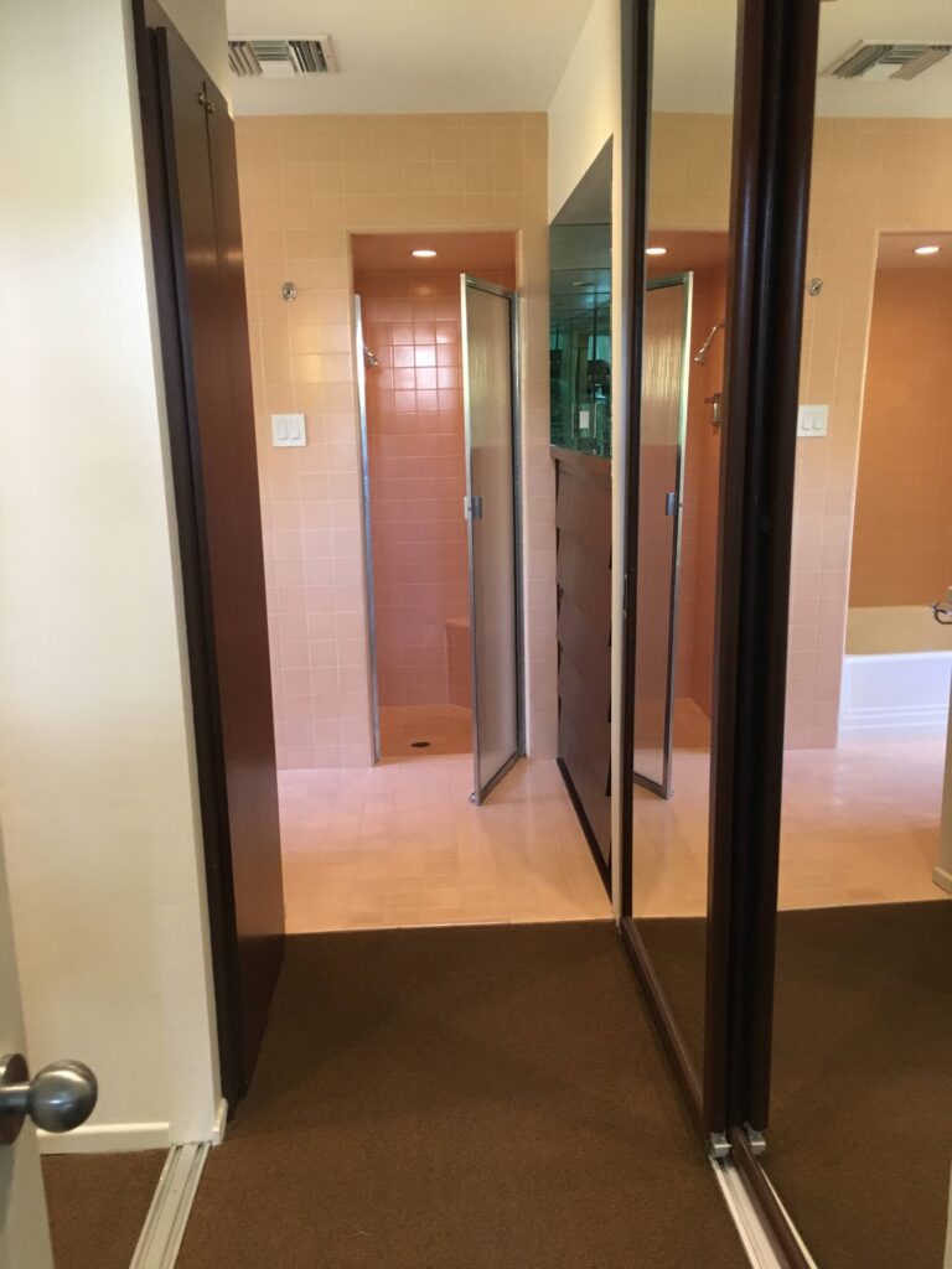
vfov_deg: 61.7
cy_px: 634
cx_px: 476
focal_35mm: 29
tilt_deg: -11.3
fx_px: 1063
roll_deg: +1.9
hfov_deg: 48.2
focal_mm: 4.15
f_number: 2.2
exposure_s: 1/30
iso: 160
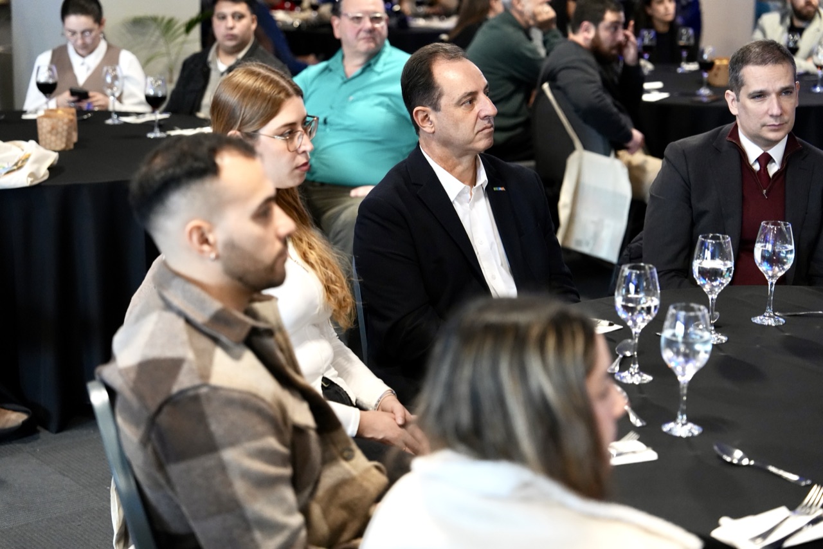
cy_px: 274
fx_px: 1600
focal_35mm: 70
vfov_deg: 19.5
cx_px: 412
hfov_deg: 28.8
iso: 4000
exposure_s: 1/200
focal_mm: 70
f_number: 2.8
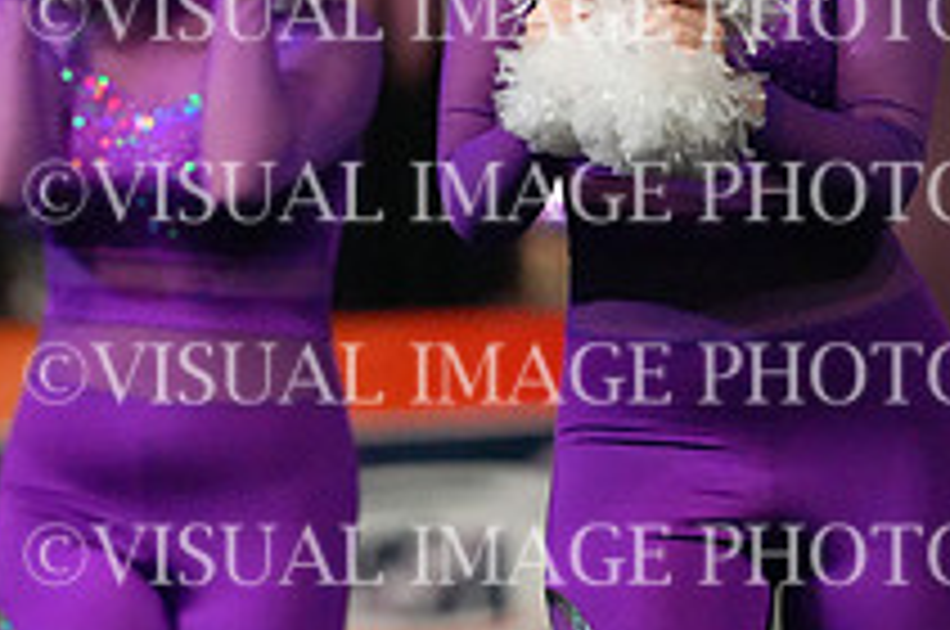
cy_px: 101
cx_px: 675
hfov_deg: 2.5
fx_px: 21764
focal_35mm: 826
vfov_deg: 1.7
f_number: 3.5
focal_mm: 300
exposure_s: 1/1250
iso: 16000
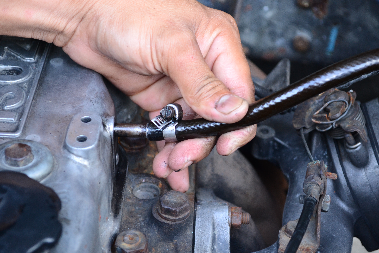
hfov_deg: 24.6
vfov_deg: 16.6
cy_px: 126
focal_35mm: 82
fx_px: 868
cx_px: 190
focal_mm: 55
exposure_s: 1/30
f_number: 5.6
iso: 800
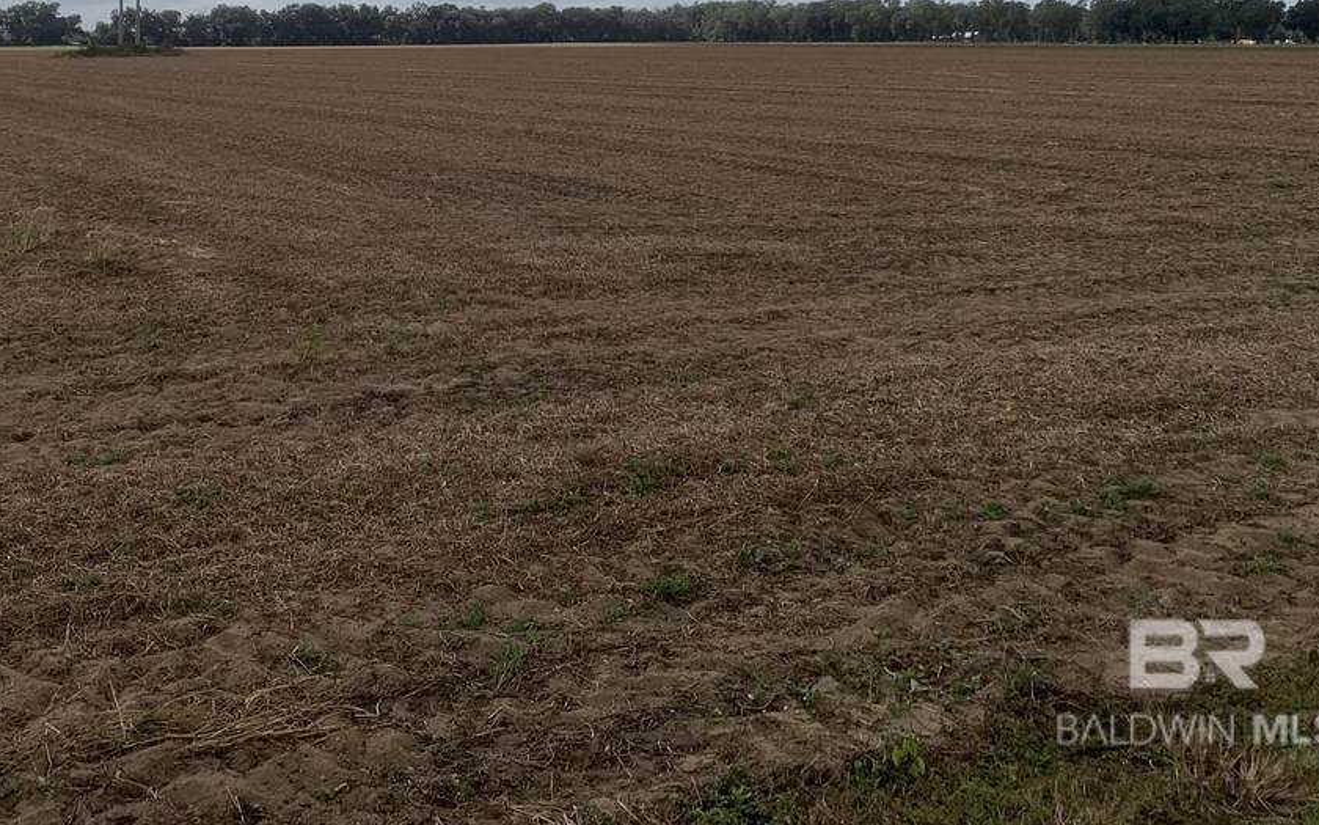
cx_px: 438
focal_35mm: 42
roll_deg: -0.8
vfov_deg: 29.2
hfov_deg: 46.4
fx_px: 1510
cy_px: 72
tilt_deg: -1.4
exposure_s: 1/5714
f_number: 1.8
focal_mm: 4.25
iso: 25
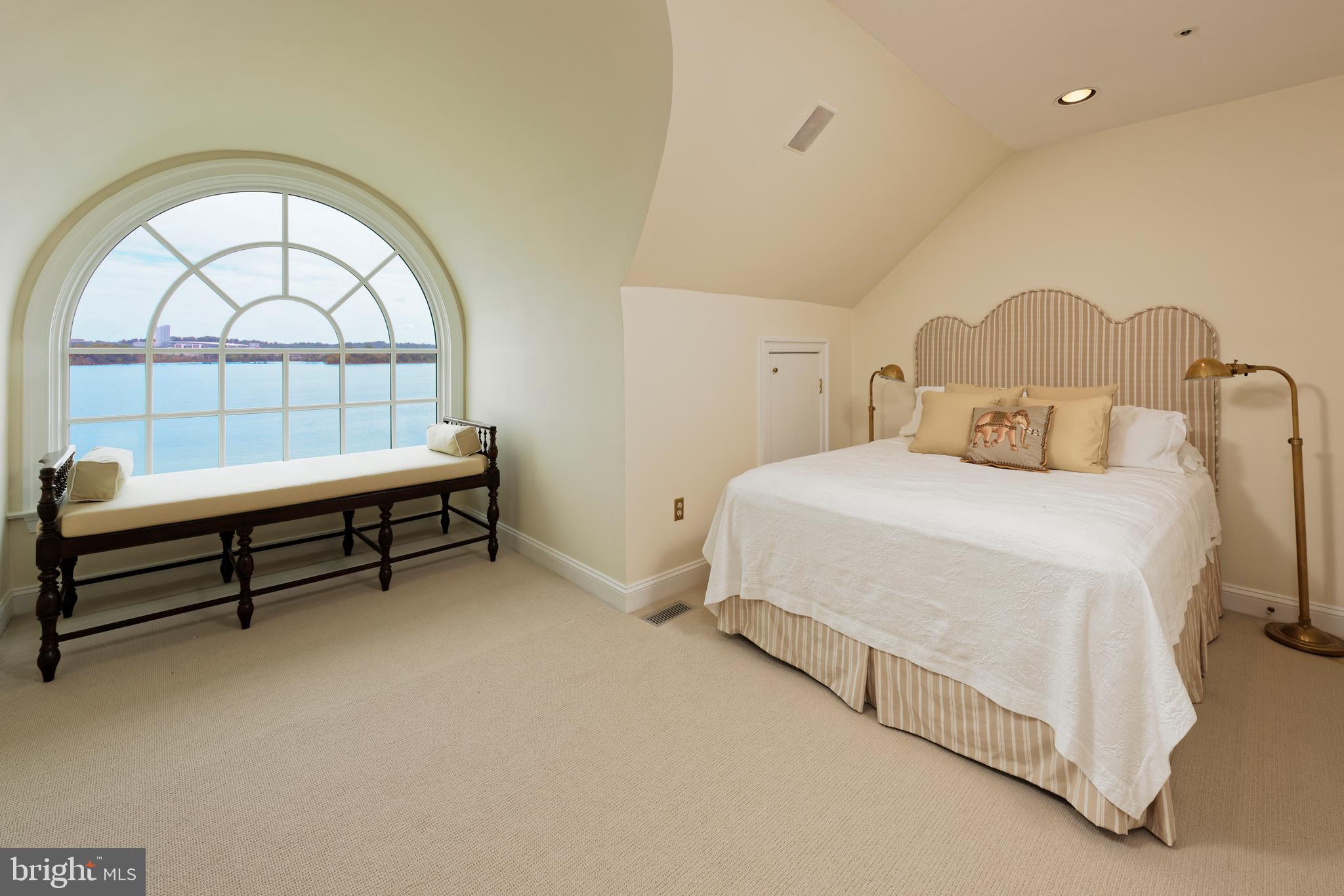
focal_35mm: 14
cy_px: 448
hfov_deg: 104.2
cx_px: 672
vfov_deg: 81.2
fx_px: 523
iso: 250
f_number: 13
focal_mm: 14
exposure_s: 1/125
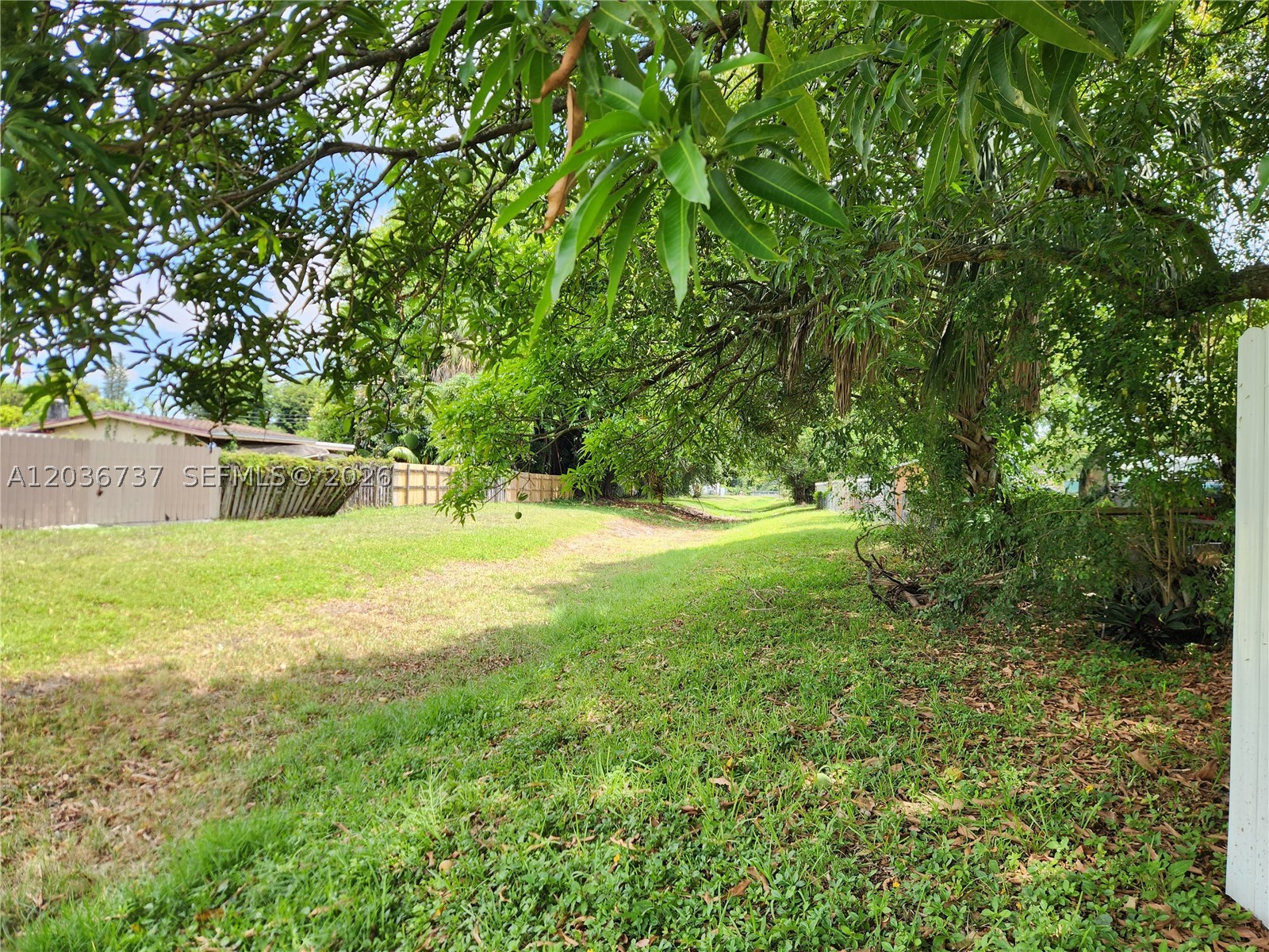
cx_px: 634
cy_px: 476
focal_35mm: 23
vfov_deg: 58.9
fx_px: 843
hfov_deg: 73.9
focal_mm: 5.4
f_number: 1.8
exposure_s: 1/329
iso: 20
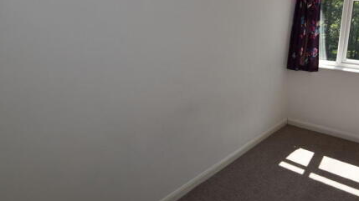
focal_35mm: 24
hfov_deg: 72.7
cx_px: 254
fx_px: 228
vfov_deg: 47.6
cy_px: 100
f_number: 6.3
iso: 100
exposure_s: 1/160
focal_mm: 10
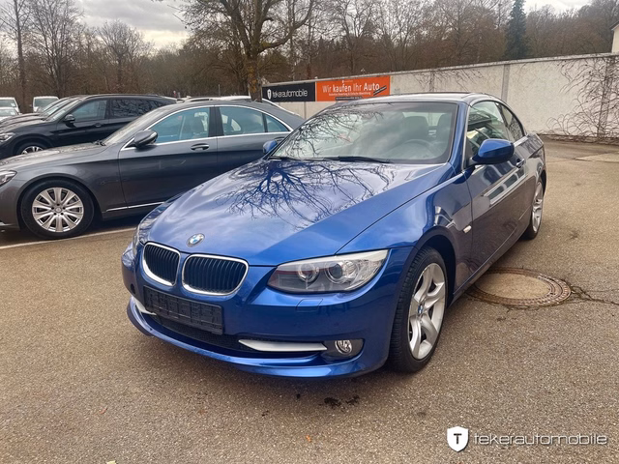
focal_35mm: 26
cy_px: 232
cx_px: 310
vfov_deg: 53.1
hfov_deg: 67.3
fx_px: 465
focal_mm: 5.1
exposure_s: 1/237
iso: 32
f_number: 1.6
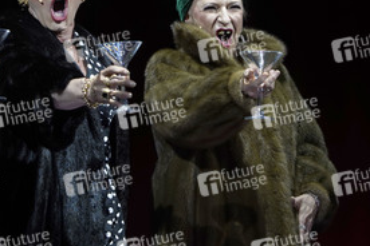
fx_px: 4501
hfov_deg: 4.7
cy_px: 80
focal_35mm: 438
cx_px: 116
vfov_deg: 3.1
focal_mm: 268
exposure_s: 1/200
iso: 1600
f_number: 5.6
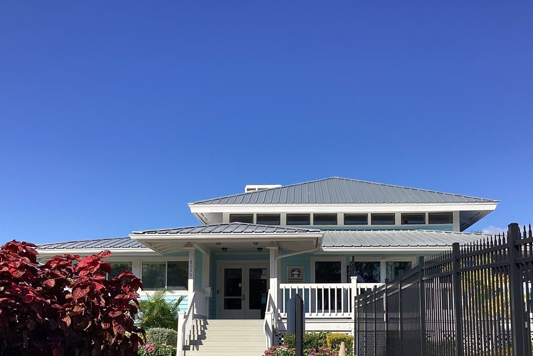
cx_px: 287
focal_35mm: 44
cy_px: 270
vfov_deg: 30.0
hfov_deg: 44.5
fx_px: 652
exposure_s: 1/1664
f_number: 2.4
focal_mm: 3.3
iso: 25
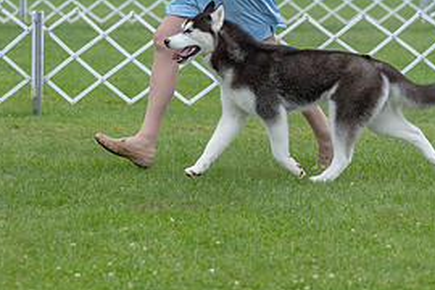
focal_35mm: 256
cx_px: 251
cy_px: 1
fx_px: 3093
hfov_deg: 8.0
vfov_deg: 5.4
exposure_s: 1/1000
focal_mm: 119
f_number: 4.5
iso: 400
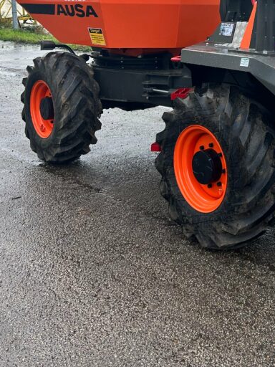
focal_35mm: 52
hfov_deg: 26.8
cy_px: 46
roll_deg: +2.3
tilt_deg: -5.7
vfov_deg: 35.0
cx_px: 262
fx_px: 551
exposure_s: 1/1048
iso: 50
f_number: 1.5
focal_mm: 5.7
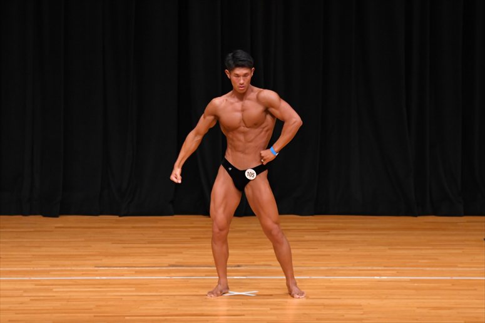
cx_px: 242
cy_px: 162
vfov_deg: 5.7
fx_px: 3232
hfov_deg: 8.6
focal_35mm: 240
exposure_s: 1/400
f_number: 5.6
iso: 3200
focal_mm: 160
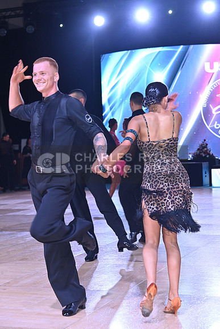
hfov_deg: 20.6
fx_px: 605
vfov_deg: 30.5
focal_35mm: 66
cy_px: 164
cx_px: 110
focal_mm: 66
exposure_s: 1/200
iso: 1600
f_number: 11
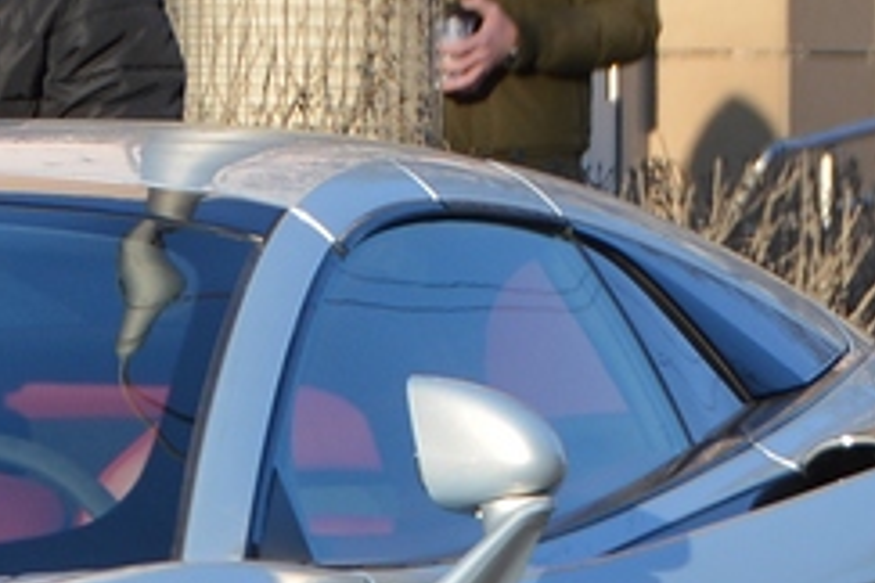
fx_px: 18895
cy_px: 211
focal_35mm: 777
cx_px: -194
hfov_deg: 2.6
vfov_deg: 1.8
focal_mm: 105
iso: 200
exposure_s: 1/200
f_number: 7.1
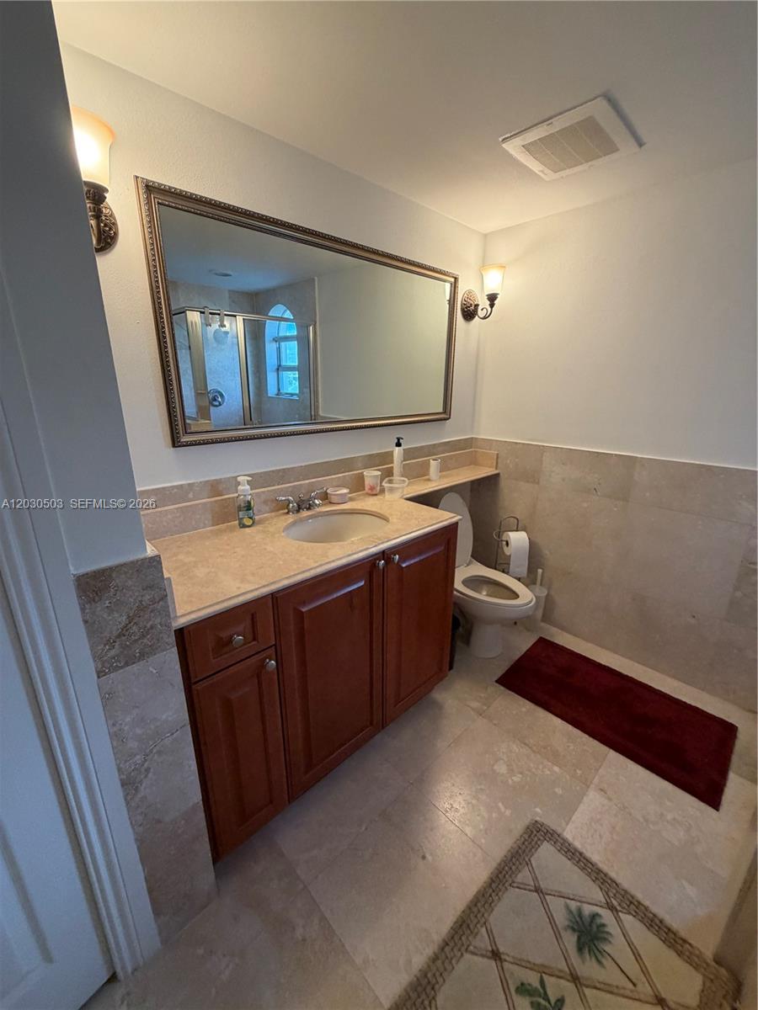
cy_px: 505
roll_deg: -3.6
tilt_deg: -12.6
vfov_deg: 102.1
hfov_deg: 85.7
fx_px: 409
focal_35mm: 14
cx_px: 379
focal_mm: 2.22
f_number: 2.2
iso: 250
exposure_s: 1/120
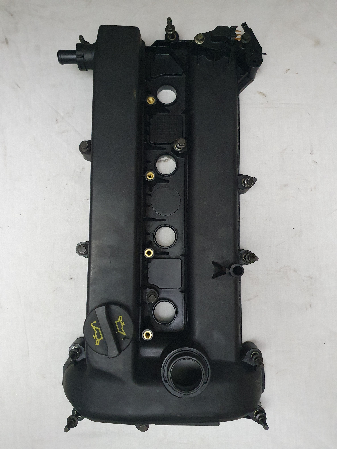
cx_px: 168
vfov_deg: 67.3
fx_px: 337
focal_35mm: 26
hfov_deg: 53.1
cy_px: 224
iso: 500
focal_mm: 4.32
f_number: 1.5
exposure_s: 1/33
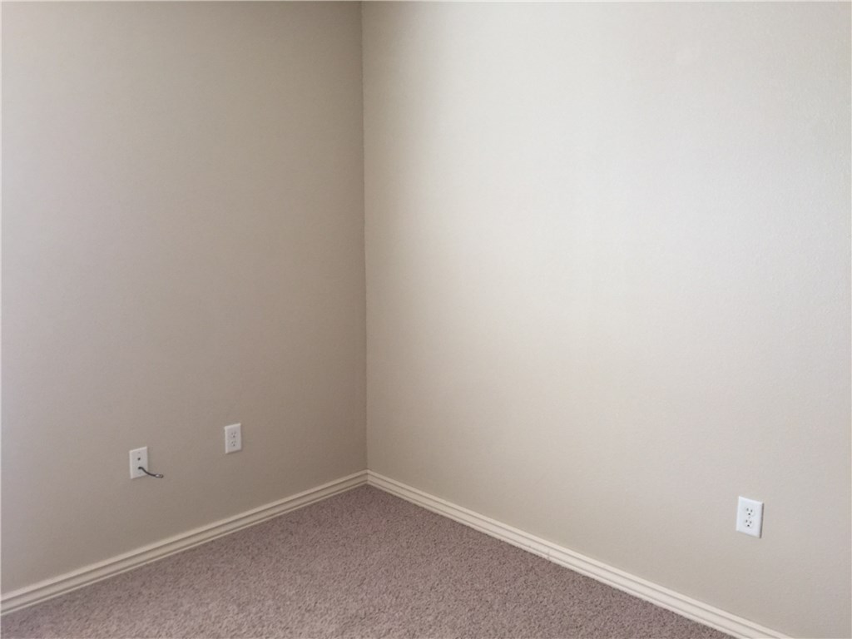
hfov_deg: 61.7
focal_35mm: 29
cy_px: 320
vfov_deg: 48.2
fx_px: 714
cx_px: 426
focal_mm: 4.15
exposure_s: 1/30
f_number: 2.2
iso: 40
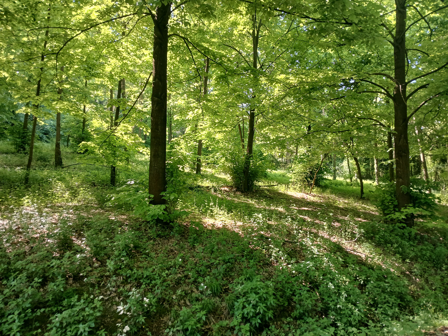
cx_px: 224
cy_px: 168
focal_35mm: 26
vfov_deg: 53.1
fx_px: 336
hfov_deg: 67.3
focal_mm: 3.98
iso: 64
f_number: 1.8
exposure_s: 1/50
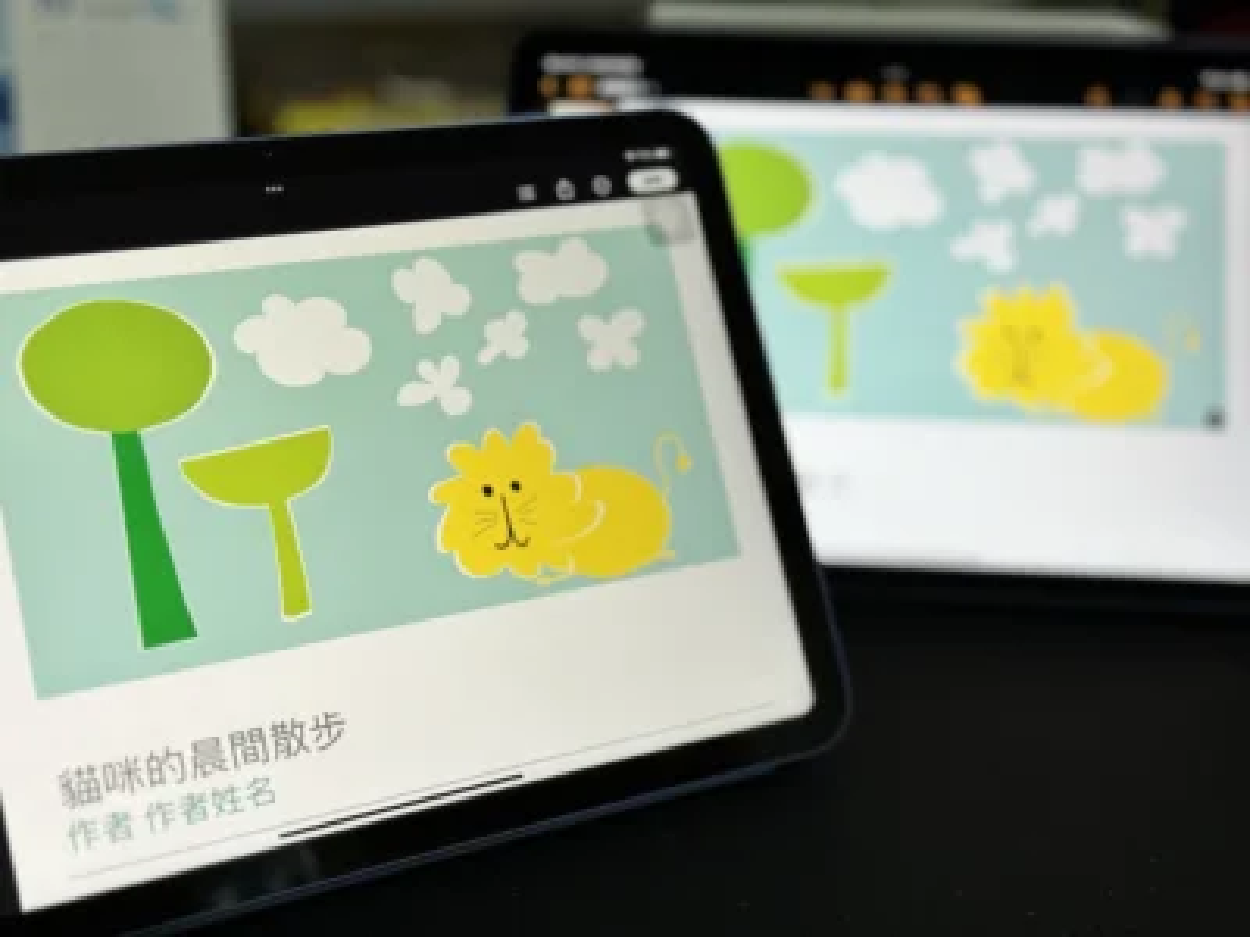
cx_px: 625
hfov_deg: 39.7
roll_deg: -1.2
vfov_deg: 30.3
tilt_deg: -25.2
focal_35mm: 48
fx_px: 1733
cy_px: 468
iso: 64
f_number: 1.78
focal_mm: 6.86
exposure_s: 1/60
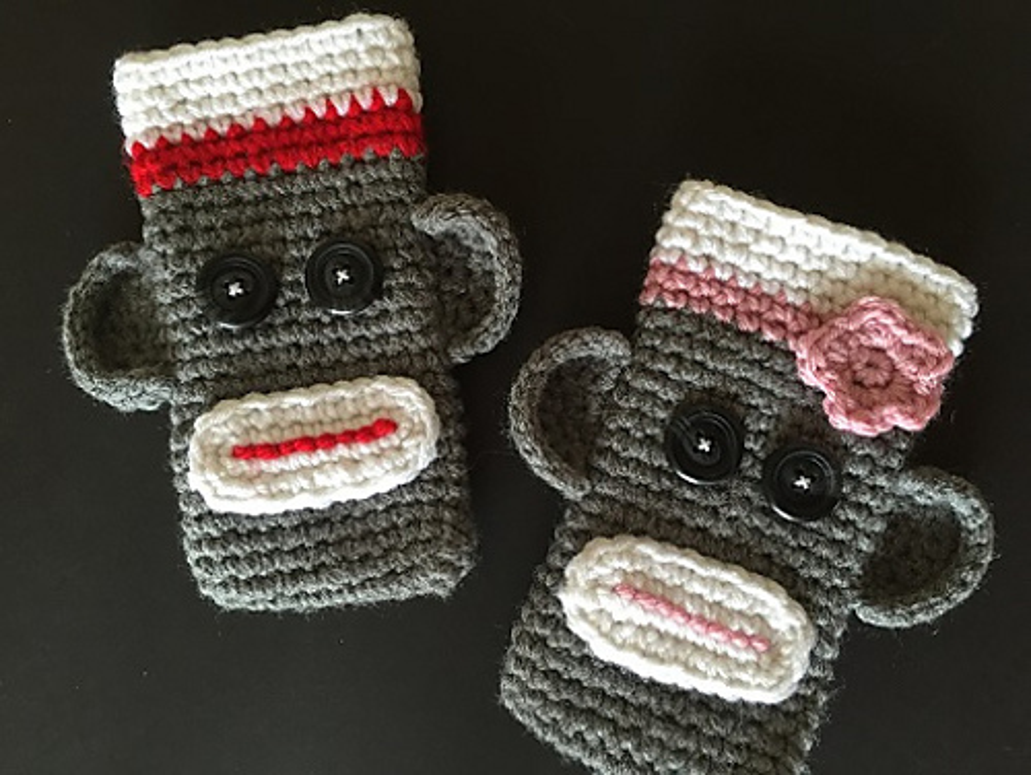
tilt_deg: -84.5
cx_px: 516
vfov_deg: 48.3
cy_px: 388
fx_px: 865
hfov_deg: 61.6
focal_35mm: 29
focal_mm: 4.15
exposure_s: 1/30
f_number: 2.2
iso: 100
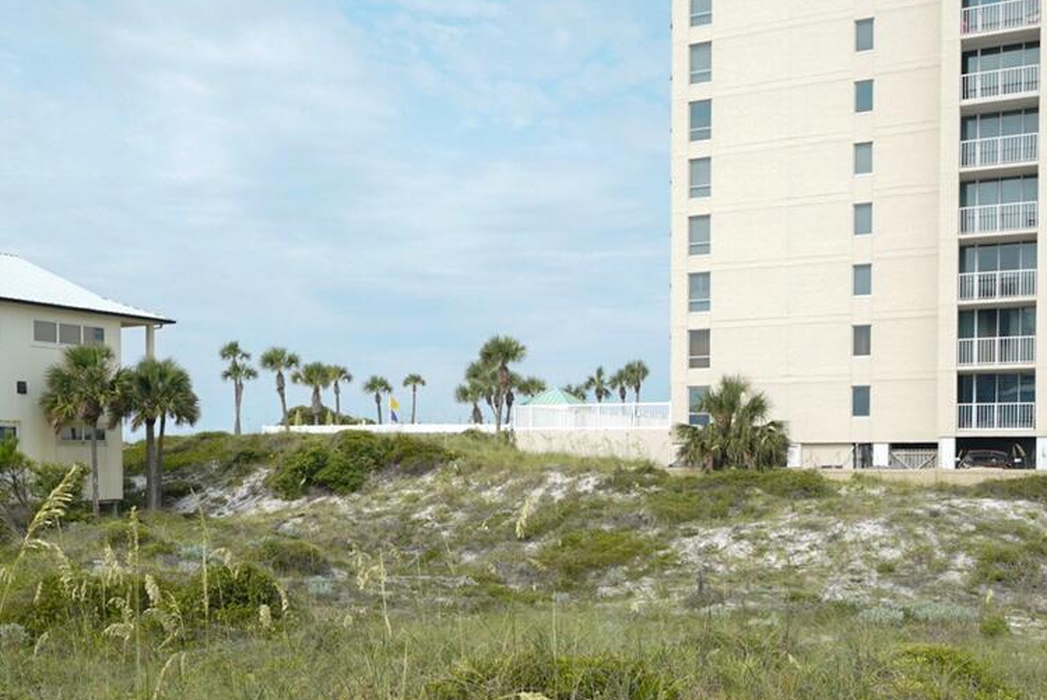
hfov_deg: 47.4
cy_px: 490
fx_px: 1194
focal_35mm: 41
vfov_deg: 32.3
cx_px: 512
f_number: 8
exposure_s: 1/100
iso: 100
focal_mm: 24
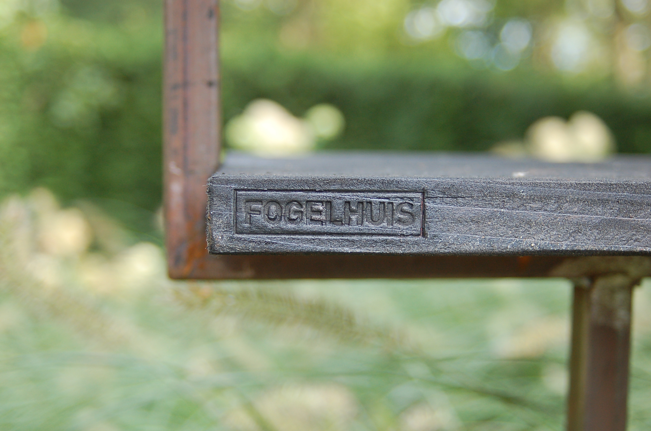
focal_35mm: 57
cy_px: 216
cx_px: 326
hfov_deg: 35.1
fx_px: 1029
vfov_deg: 23.7
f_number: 3.8
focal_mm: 38
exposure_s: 1/320
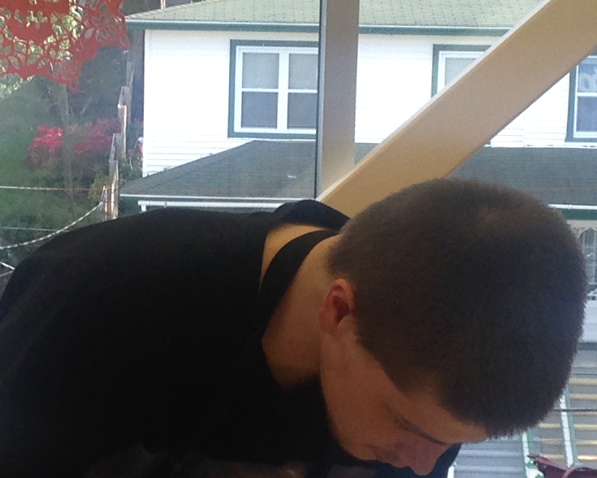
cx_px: 89
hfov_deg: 13.4
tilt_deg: -9.1
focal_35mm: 143
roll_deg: -0.6
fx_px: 2527
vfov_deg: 10.8
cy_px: 335
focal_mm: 4.12
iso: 64
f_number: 2.4
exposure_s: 1/120
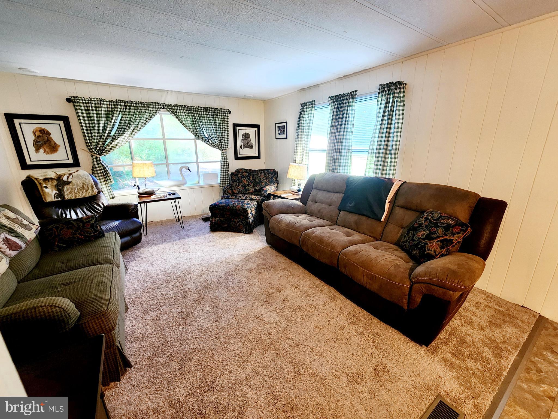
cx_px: 279
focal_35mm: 13
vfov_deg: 89.9
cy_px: 210
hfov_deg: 106.2
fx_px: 210
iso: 320
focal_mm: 2.2
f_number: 2.2
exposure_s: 1/30
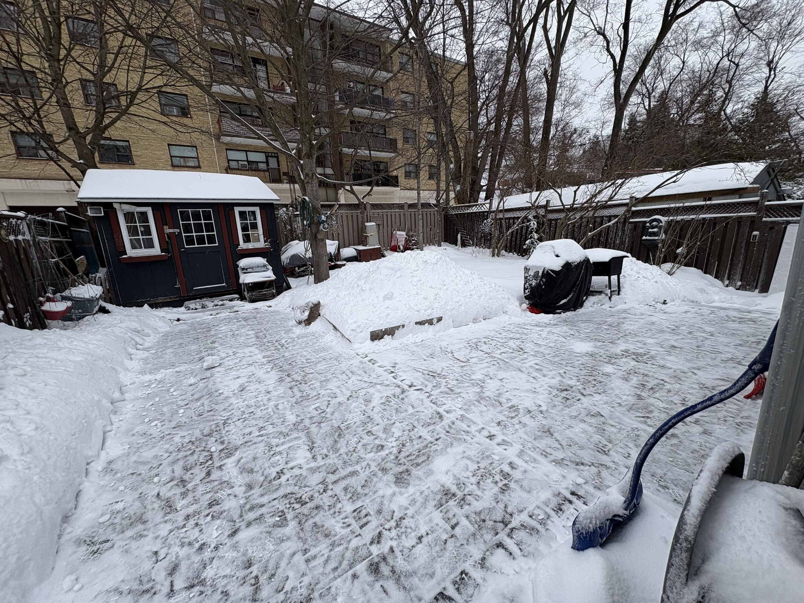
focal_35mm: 14
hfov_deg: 102.1
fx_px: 325
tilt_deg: -13.2
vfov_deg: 85.7
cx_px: 402
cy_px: 302
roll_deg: +2.9
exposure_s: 1/610
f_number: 2.2
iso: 40
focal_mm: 2.22
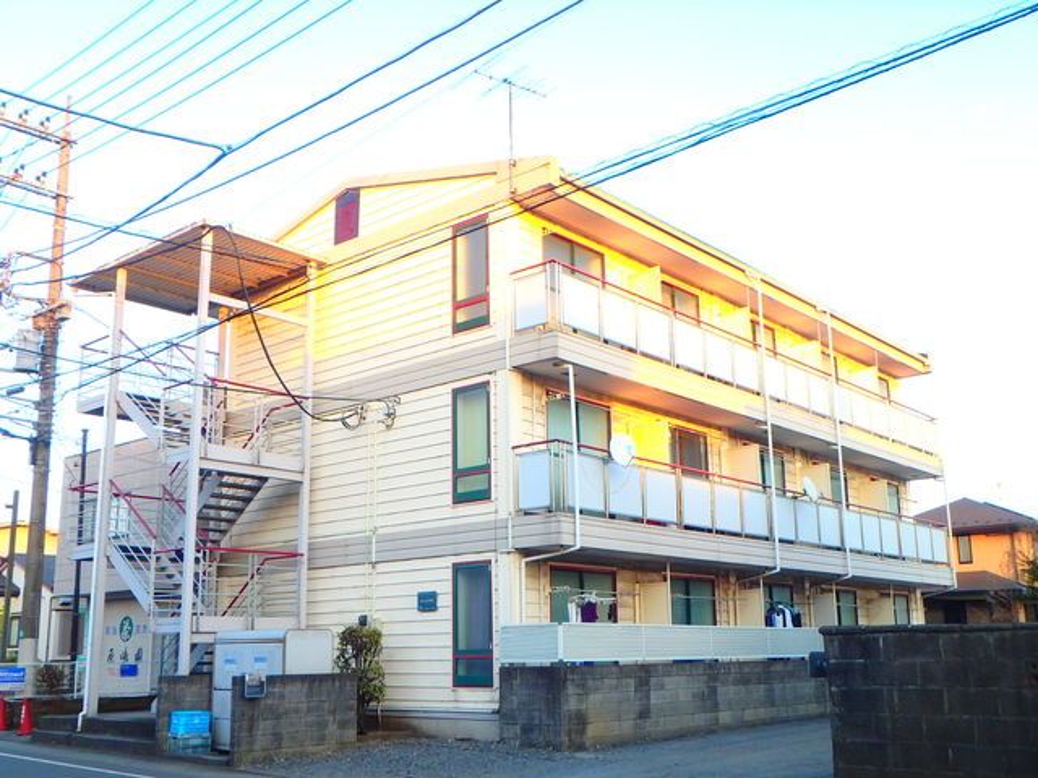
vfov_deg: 39.7
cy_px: 389
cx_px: 519
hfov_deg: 51.4
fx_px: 1080
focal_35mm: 36
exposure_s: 1/60
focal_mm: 6.4
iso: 200
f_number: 5
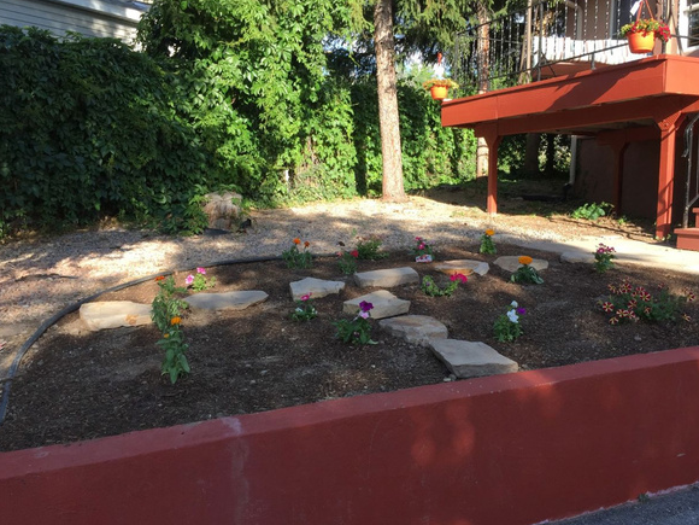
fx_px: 646
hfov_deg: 56.7
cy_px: 274
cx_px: 382
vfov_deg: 44.1
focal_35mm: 32
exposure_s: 1/444
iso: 32
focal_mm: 4.15
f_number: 2.2
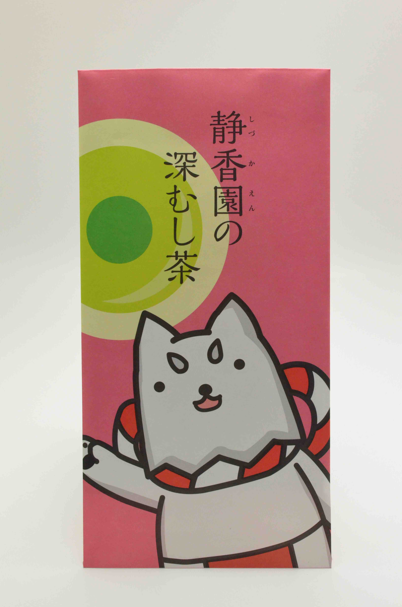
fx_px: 1110
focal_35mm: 66
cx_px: 201
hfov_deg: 20.5
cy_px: 304
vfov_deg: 30.6
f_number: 9
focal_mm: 44
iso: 3200
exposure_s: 1/320
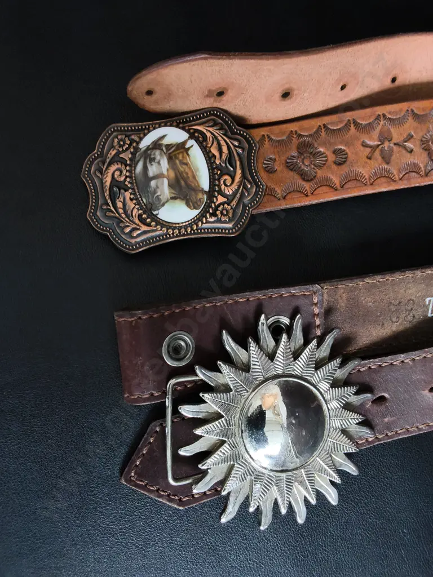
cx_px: 216
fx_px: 450
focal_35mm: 27
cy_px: 288
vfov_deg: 65.3
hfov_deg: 51.4
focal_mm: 2.87
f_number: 2
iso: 125
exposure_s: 1/100
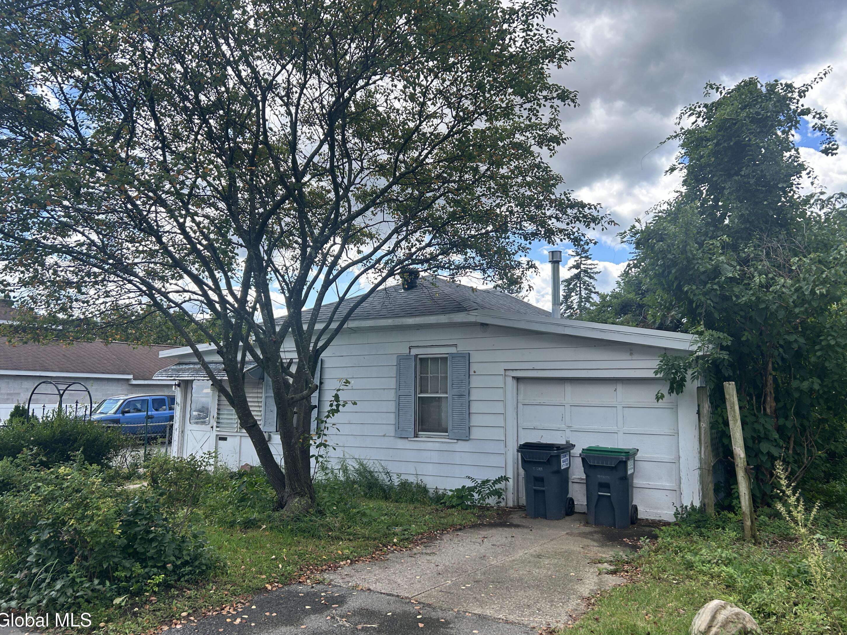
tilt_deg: +6.4
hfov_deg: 65.3
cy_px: 321
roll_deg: +0.1
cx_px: 434
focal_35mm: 27
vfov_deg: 51.4
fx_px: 661
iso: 50
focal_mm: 5.7
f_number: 1.5
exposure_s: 1/1751
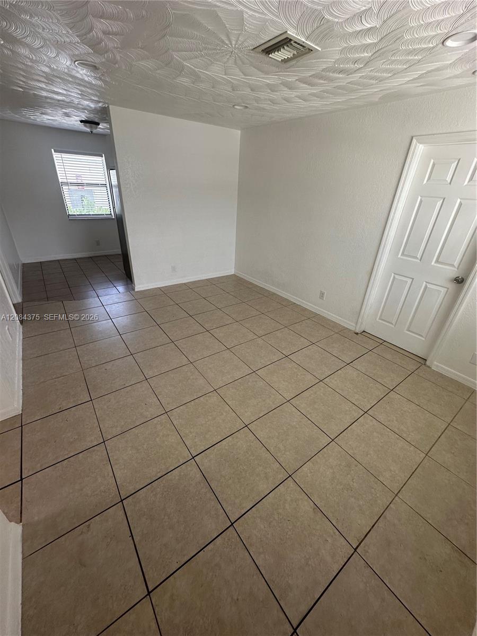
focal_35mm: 14
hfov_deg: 85.7
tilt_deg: -28.0
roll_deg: -3.6
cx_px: 238
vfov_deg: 102.1
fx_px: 257
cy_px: 318
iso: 125
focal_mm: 2.22
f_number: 2.2
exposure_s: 1/99
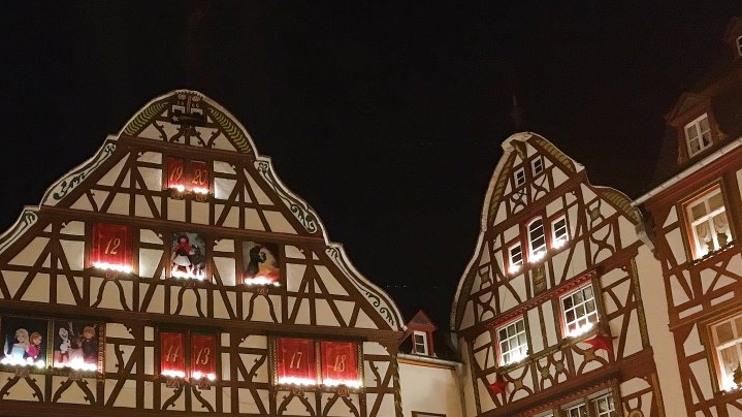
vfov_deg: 25.6
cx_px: 240
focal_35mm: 45
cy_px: 386
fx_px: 885
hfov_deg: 44.7
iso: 250
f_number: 2.2
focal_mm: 4.15
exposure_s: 1/17
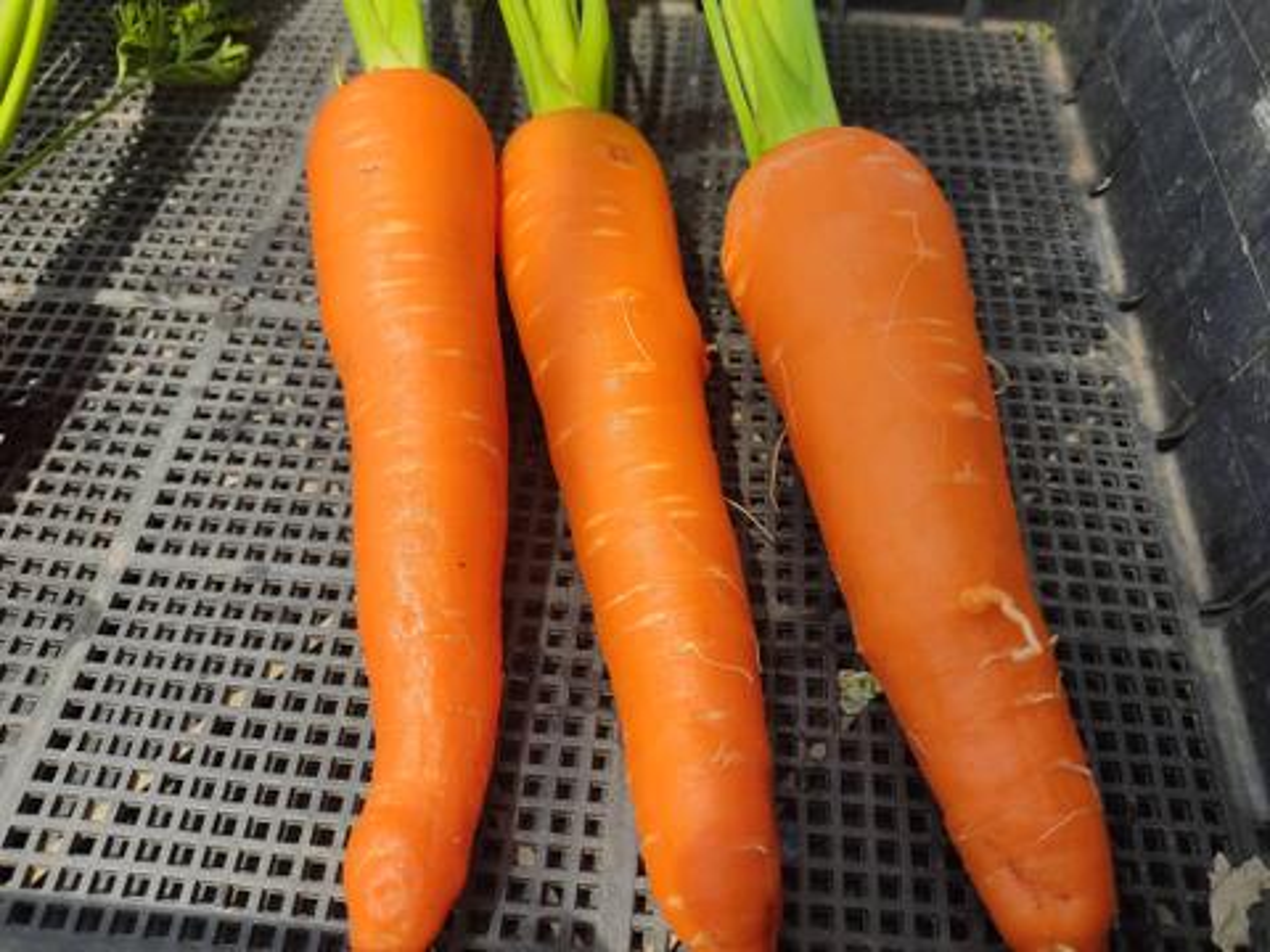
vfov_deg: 53.1
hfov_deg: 67.3
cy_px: 476
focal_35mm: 26
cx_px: 635
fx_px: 954
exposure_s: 1/1096
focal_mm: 4.74
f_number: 1.79
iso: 100
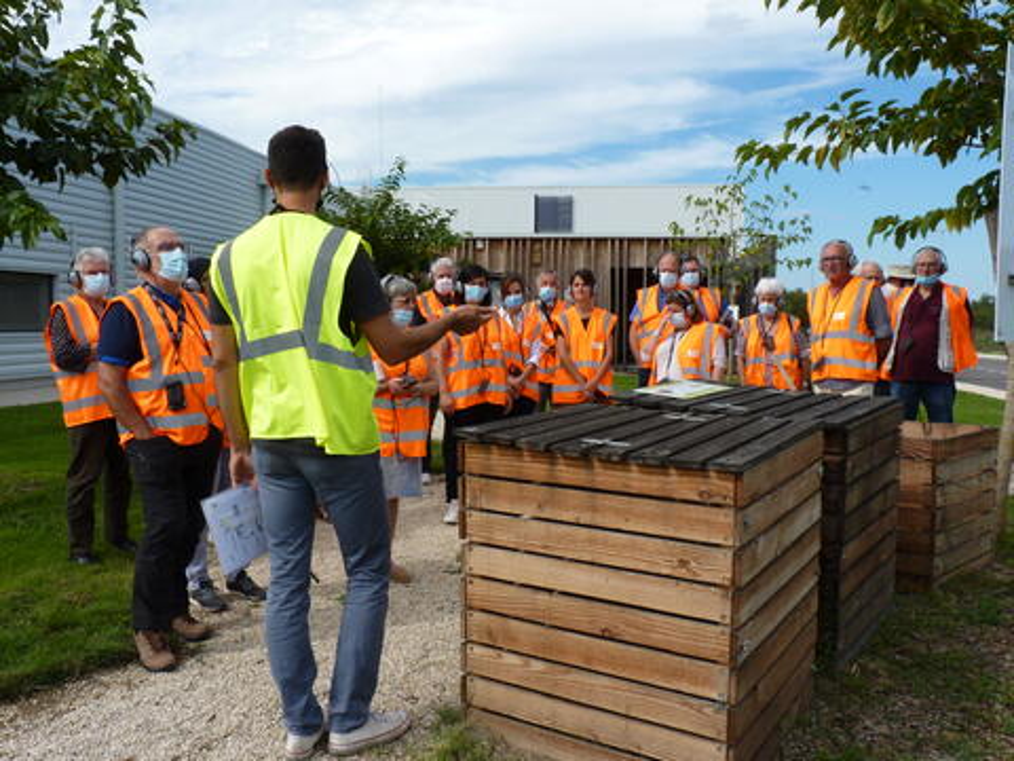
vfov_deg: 42.9
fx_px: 967
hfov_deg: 55.4
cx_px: 507
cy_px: 380
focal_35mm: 33
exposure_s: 1/250
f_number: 5.6
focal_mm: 5.9
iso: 80
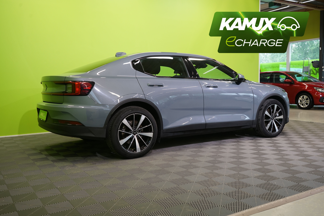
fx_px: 306
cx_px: 162
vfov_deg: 38.9
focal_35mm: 34
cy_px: 108
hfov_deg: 55.8
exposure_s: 1/30
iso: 640
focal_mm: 34
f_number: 6.3
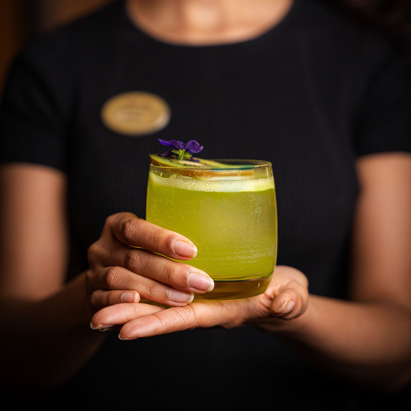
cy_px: 136
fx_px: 1209
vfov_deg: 19.2
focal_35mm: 90
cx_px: 205
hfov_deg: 19.3
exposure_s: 1/250
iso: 800
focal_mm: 70
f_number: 2.8
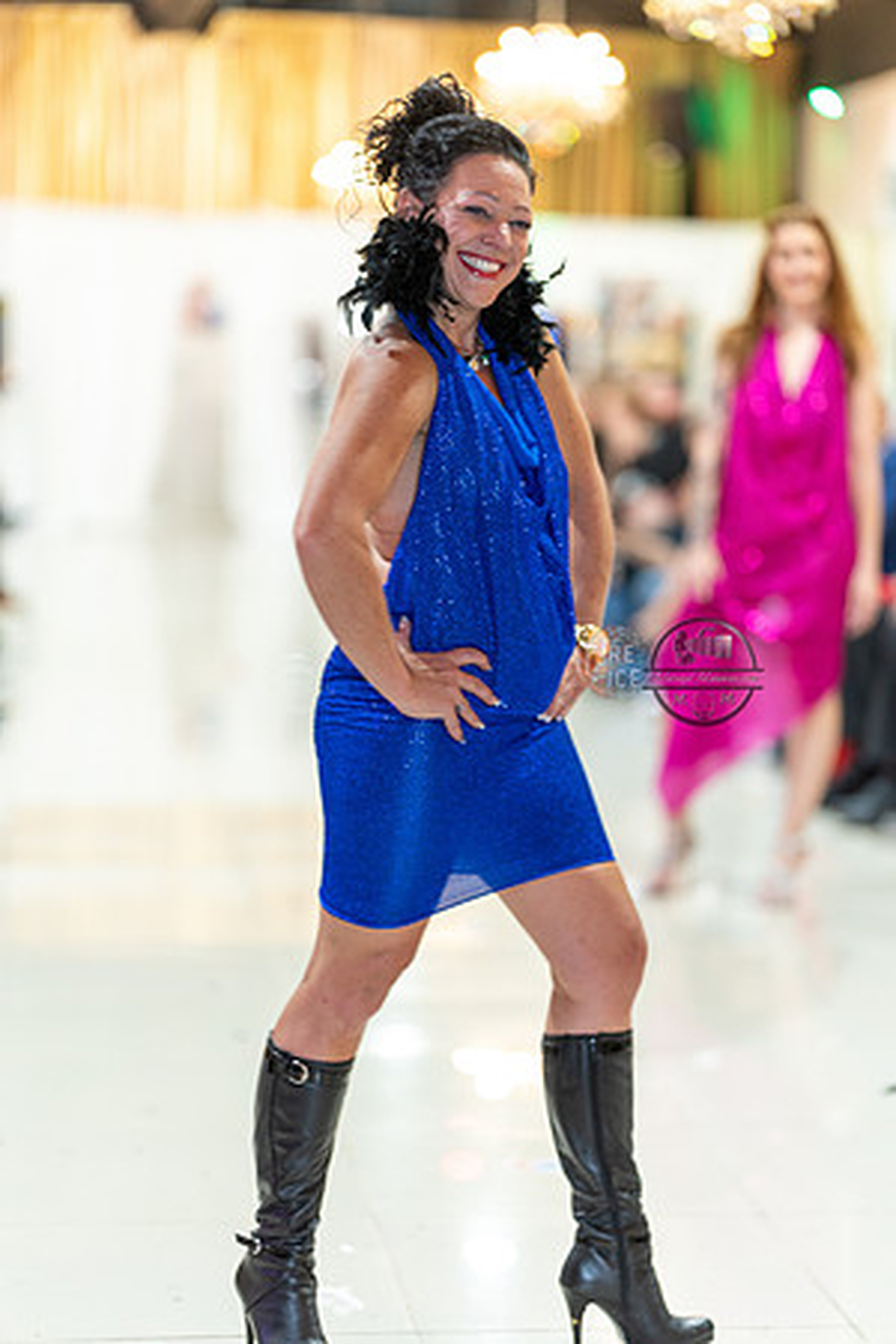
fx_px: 3173
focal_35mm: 85
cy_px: 672
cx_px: 448
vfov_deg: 23.9
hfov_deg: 16.1
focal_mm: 85
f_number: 1.4
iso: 400
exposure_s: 1/160
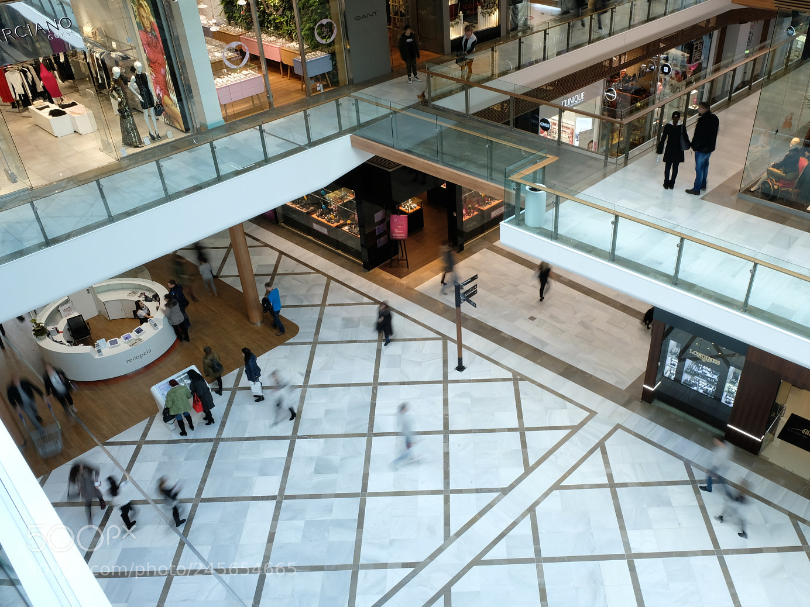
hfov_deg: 59.7
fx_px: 702
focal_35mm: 30
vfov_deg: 46.8
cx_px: 459
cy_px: 304
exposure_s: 1/4
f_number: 14
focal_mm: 18
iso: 200
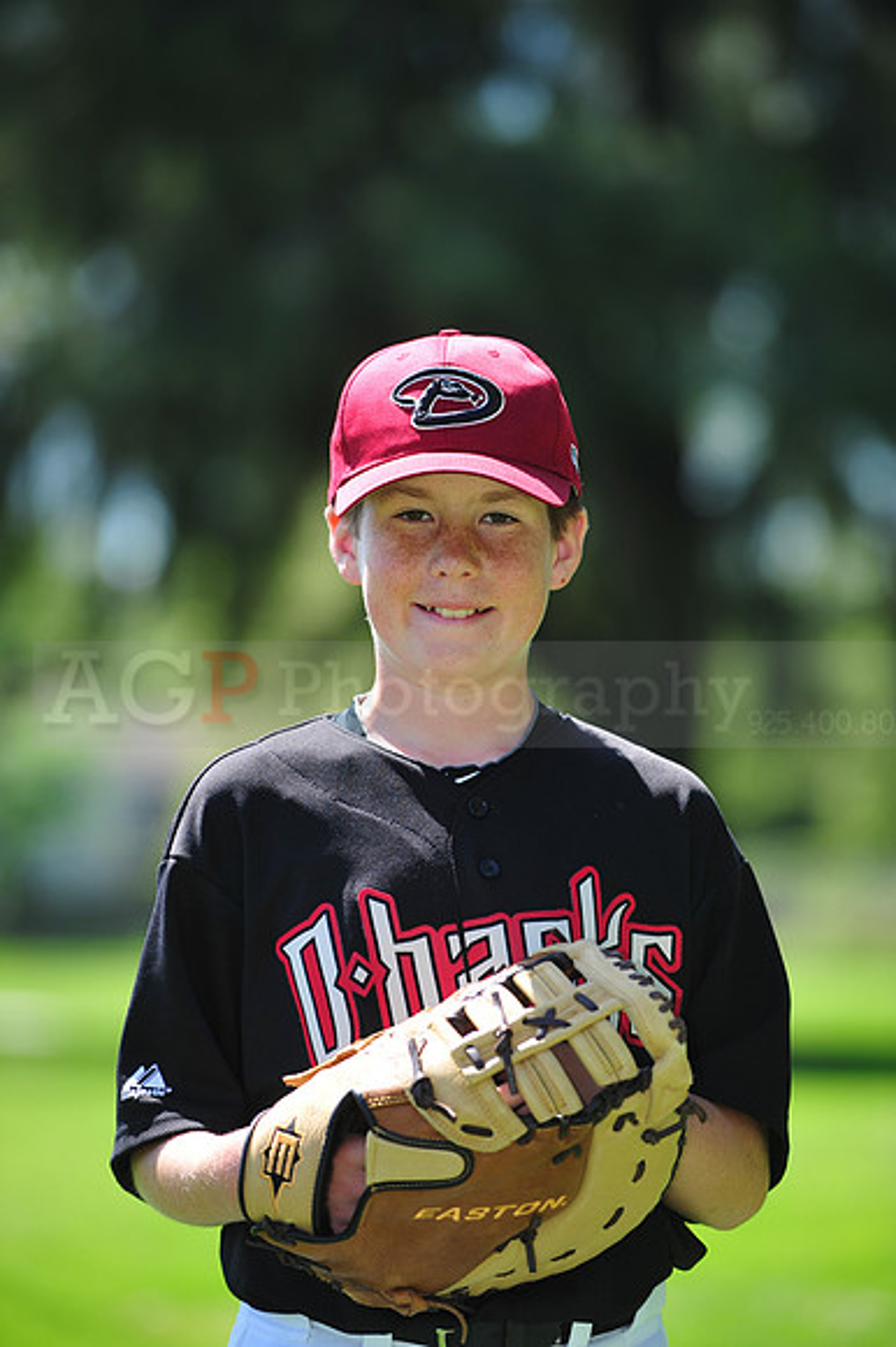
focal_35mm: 200
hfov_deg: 6.9
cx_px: 448
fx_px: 7475
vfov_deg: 10.3
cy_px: 674
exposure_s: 1/500
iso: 200
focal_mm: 200
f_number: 4.5
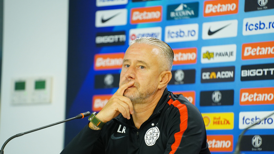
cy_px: 98
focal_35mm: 208
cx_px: 142
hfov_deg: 10.4
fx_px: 1511
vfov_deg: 5.8
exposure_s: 1/320
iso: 1600
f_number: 2.8
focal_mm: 180
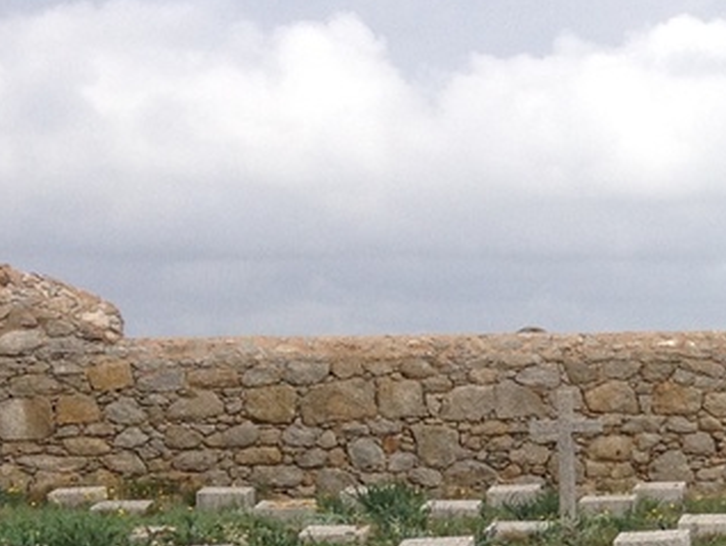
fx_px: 2771
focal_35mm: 132
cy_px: 468
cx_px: 1162
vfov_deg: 11.2
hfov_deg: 13.8
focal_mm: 4.28
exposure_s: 1/1623
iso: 64
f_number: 2.4
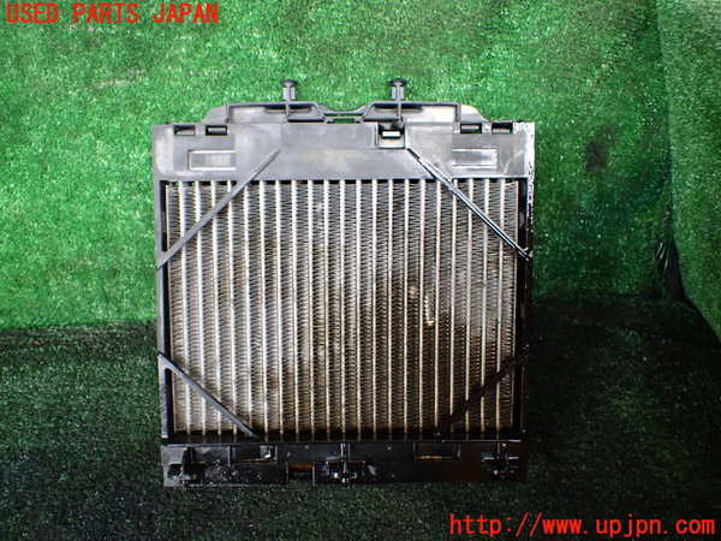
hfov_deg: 60.0
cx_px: 360
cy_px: 270
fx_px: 625
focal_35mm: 30
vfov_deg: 46.8
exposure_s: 1/125
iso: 500
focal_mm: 5.4
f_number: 2.3
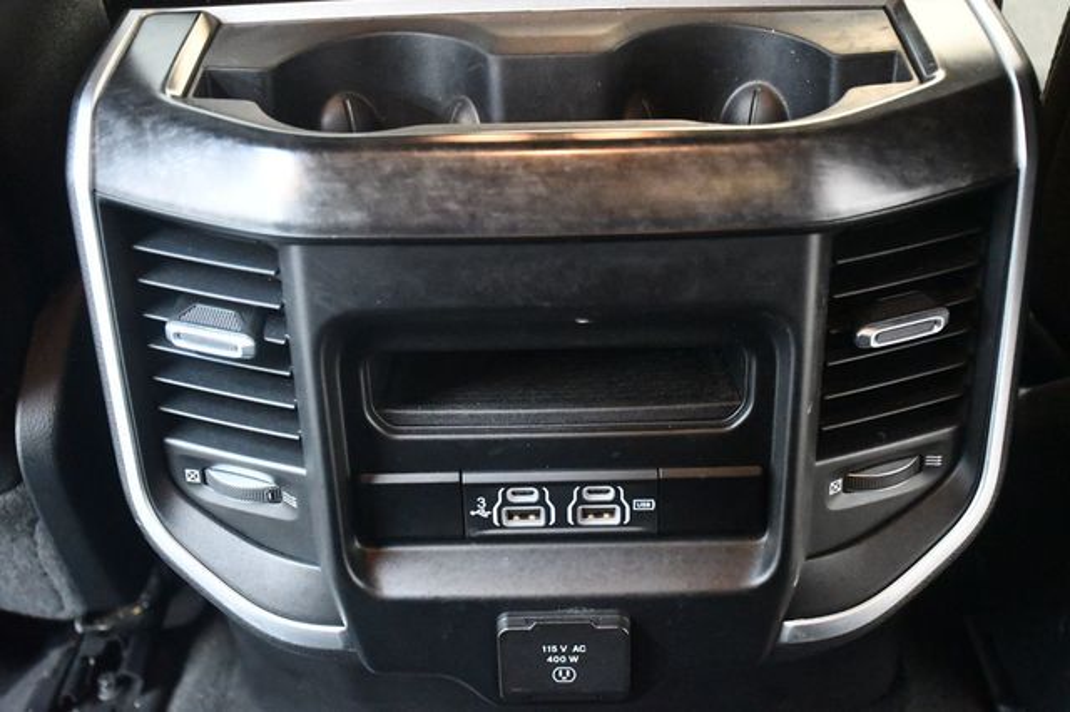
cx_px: 535
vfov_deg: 26.5
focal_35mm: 51
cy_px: 356
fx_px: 1515
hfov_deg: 38.9
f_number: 4.2
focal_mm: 34
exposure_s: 1/25
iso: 12800
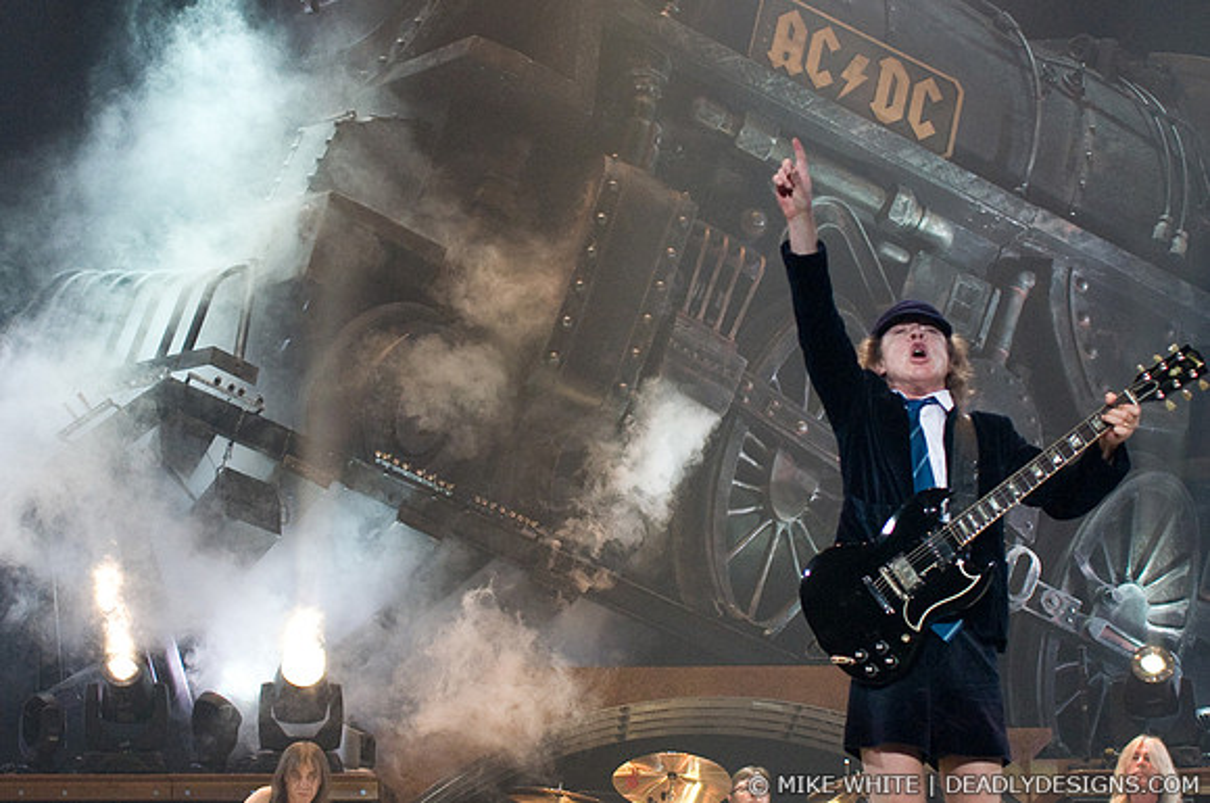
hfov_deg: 37.9
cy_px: 402
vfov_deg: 25.7
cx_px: 605
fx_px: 1762
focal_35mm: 52
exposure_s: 1/320
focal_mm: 35
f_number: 4
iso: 800
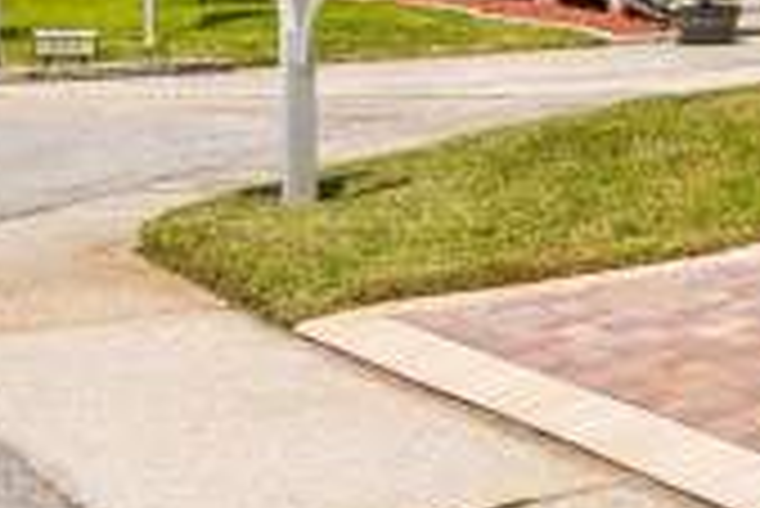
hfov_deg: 15.3
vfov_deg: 14.5
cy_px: -357
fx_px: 1796
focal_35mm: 85
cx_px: 1763
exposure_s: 1/2000
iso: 400
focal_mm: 18
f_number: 8
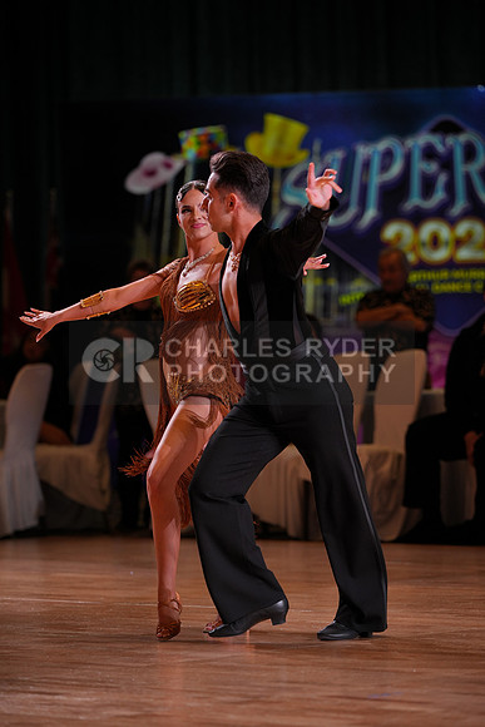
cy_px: 364
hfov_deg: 8.0
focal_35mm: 171
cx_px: 242
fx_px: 3453
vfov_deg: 12.0
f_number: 3.5
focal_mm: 171
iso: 500
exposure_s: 1/400
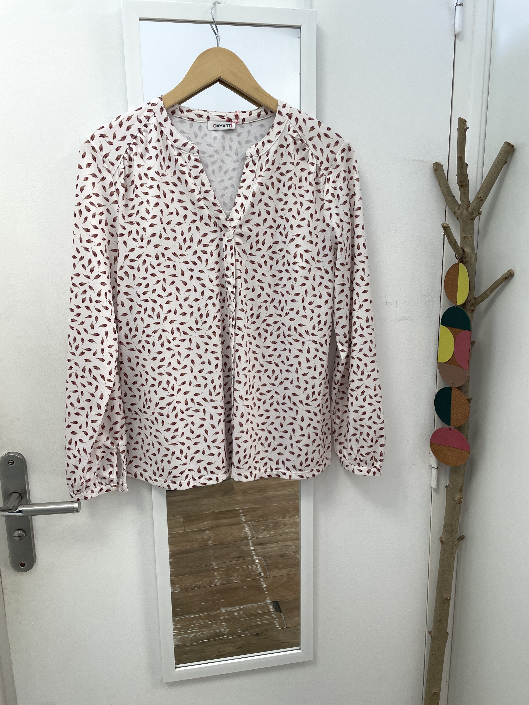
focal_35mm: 26
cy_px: 352
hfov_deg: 53.1
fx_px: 530
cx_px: 264
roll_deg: +2.2
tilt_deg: -11.2
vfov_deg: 67.3
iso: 50
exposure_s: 1/100
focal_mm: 4.2
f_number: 1.6
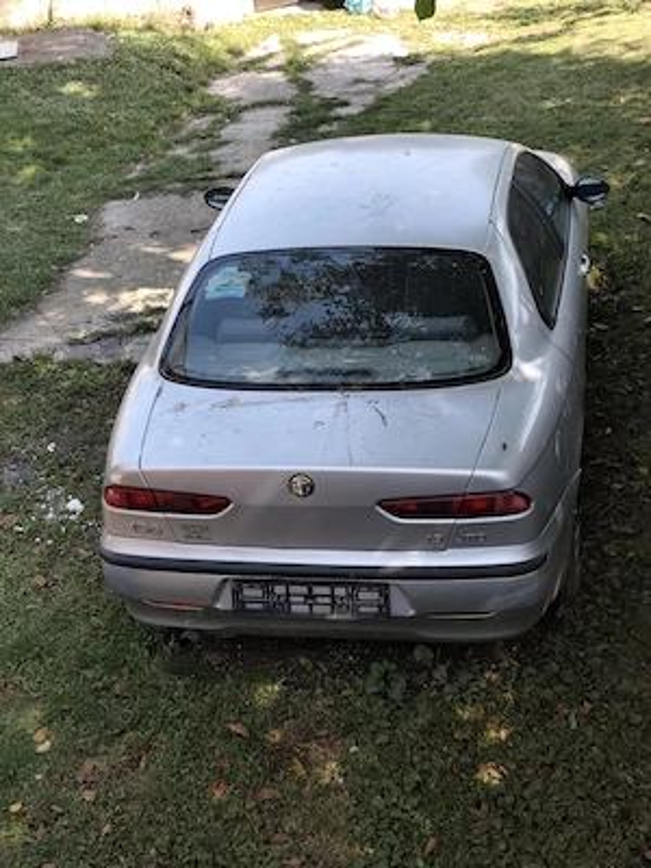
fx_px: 1279
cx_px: 326
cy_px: 434
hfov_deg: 28.6
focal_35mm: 51
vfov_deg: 37.5
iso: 50
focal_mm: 6.19
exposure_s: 1/164
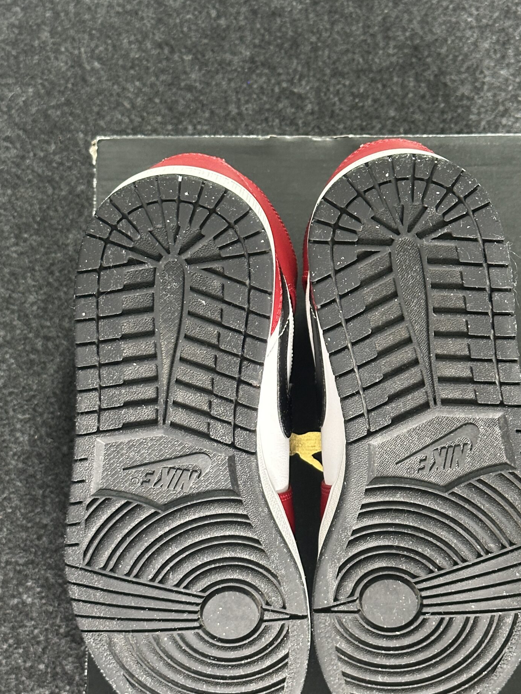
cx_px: 313
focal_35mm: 67
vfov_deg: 28.8
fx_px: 1344
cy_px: 445
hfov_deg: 21.9
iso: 400
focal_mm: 6.86
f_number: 1.78
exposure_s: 1/33
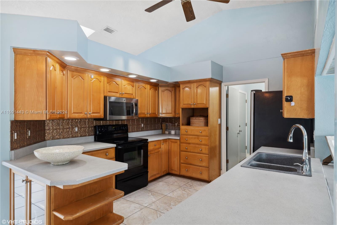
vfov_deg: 59.5
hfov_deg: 81.2
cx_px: 168
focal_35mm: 21
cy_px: 112
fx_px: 197
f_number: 10
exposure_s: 1/2
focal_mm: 21
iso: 200
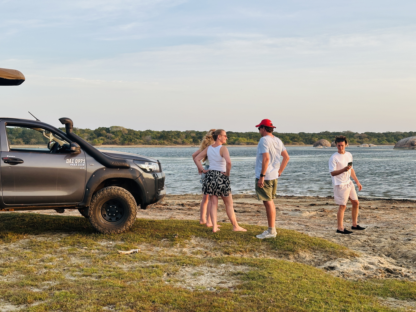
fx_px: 577
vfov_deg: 30.3
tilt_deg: +0.4
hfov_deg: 39.7
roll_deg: -0.9
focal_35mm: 48
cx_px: 208
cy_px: 156
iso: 64
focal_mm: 6.86
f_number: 1.78
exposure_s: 1/541
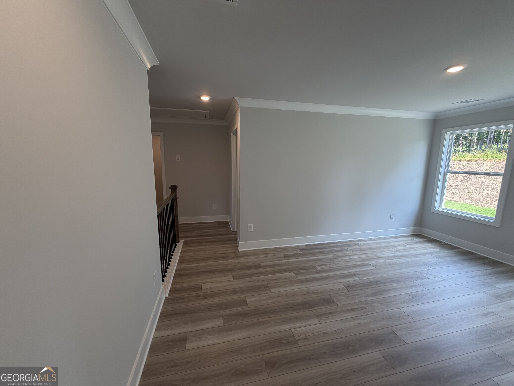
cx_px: 257
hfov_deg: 102.1
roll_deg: -0.3
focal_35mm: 14
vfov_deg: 85.7
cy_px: 193
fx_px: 208
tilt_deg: -8.5
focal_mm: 2.22
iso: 125
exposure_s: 1/120
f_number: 2.2
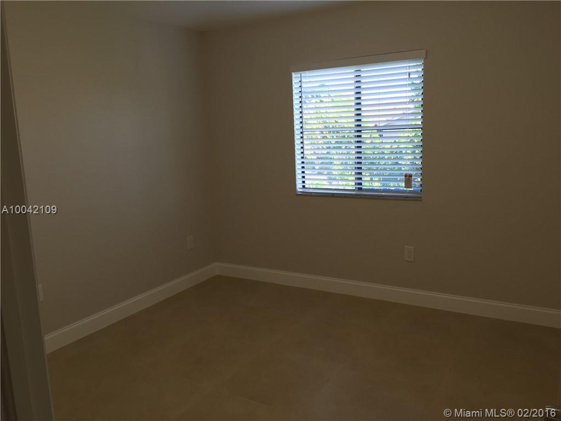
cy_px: 210
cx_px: 280
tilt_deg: -10.8
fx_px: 470
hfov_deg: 61.7
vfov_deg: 48.2
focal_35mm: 29
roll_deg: +1.1
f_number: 2.2
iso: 40
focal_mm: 4.15
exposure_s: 1/40
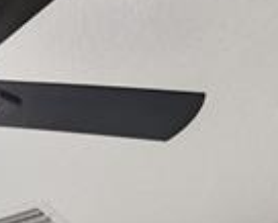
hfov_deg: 15.9
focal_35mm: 106
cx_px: -190
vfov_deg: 10.8
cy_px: 634
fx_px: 873
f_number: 9
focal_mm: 15
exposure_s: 1/6
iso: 200
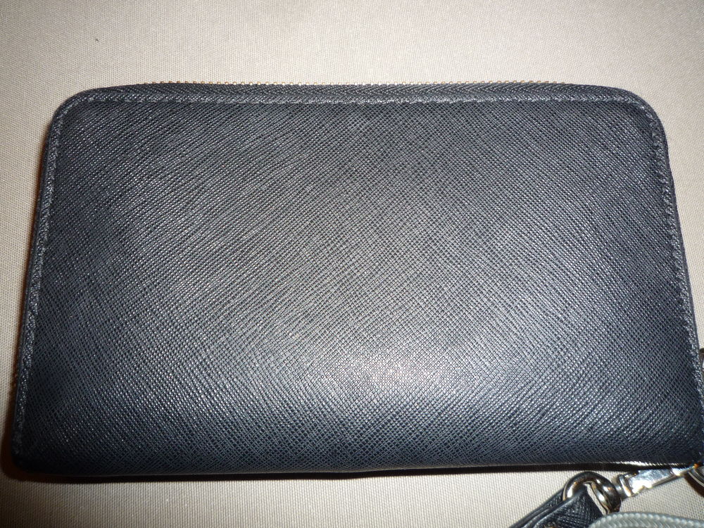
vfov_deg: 54.9
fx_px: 508
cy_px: 264
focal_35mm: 25
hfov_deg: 69.4
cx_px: 352
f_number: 4
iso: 100
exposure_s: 1/30
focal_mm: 4.4
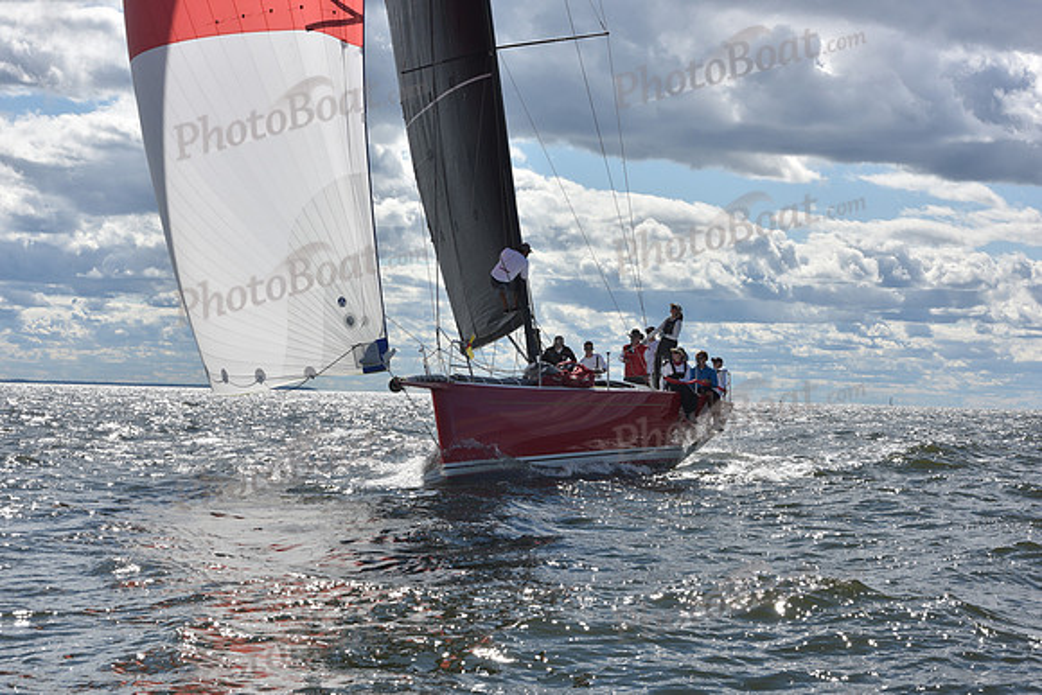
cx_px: 521
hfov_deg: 28.8
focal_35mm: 70
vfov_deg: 19.5
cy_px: 348
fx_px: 2026
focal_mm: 70
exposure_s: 1/640
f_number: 13
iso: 250
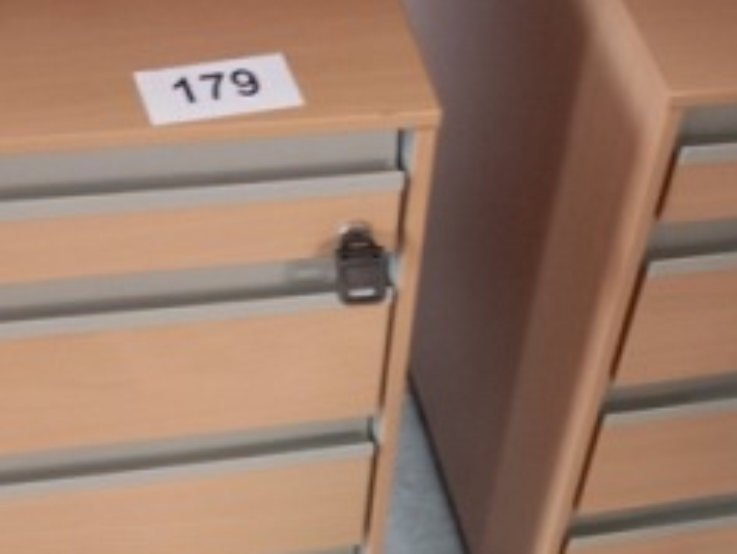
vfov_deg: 19.5
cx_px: 448
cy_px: 570
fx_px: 1555
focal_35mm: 73
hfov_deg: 26.6
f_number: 2.2
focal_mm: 3.65
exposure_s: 1/16.7
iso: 1800
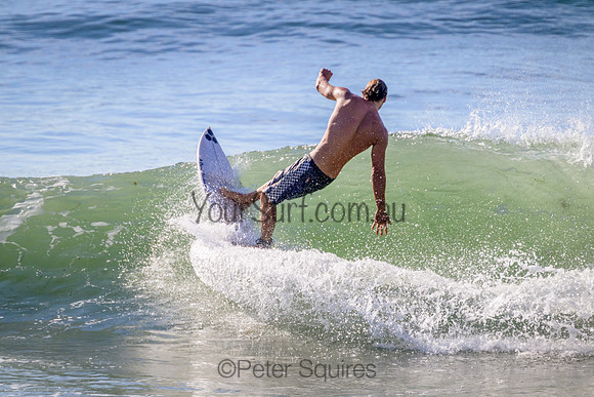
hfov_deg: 2.6
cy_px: 198
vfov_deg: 1.7
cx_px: 297
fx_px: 13202
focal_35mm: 800
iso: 1000
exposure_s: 1/2000
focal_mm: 800
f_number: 11
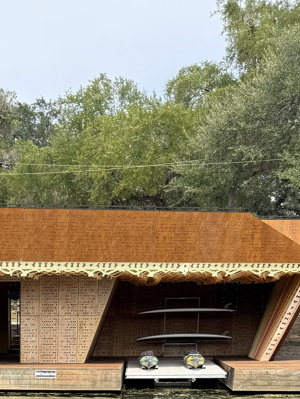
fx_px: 809
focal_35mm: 70
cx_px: 22
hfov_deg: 20.5
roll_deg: -1.4
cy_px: 553
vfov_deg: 23.6
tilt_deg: -17.4
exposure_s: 1/1385
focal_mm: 6.76
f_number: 1.78
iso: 80
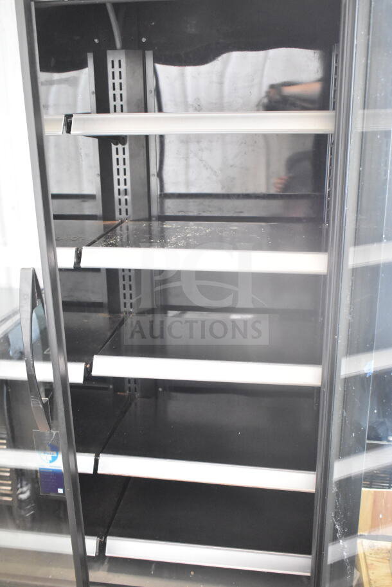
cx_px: 196
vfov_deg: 55.1
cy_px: 294
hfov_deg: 38.4
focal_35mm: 34
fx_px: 563
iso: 6400
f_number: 3.8
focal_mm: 23
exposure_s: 1/40
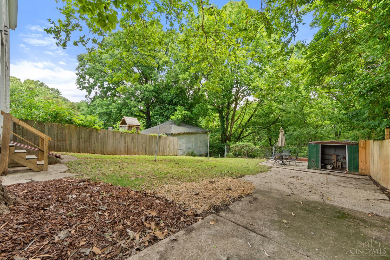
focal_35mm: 15
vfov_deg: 77.3
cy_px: 130
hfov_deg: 100.4
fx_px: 162
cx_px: 195
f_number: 7.1
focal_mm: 10
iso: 250
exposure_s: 1/100
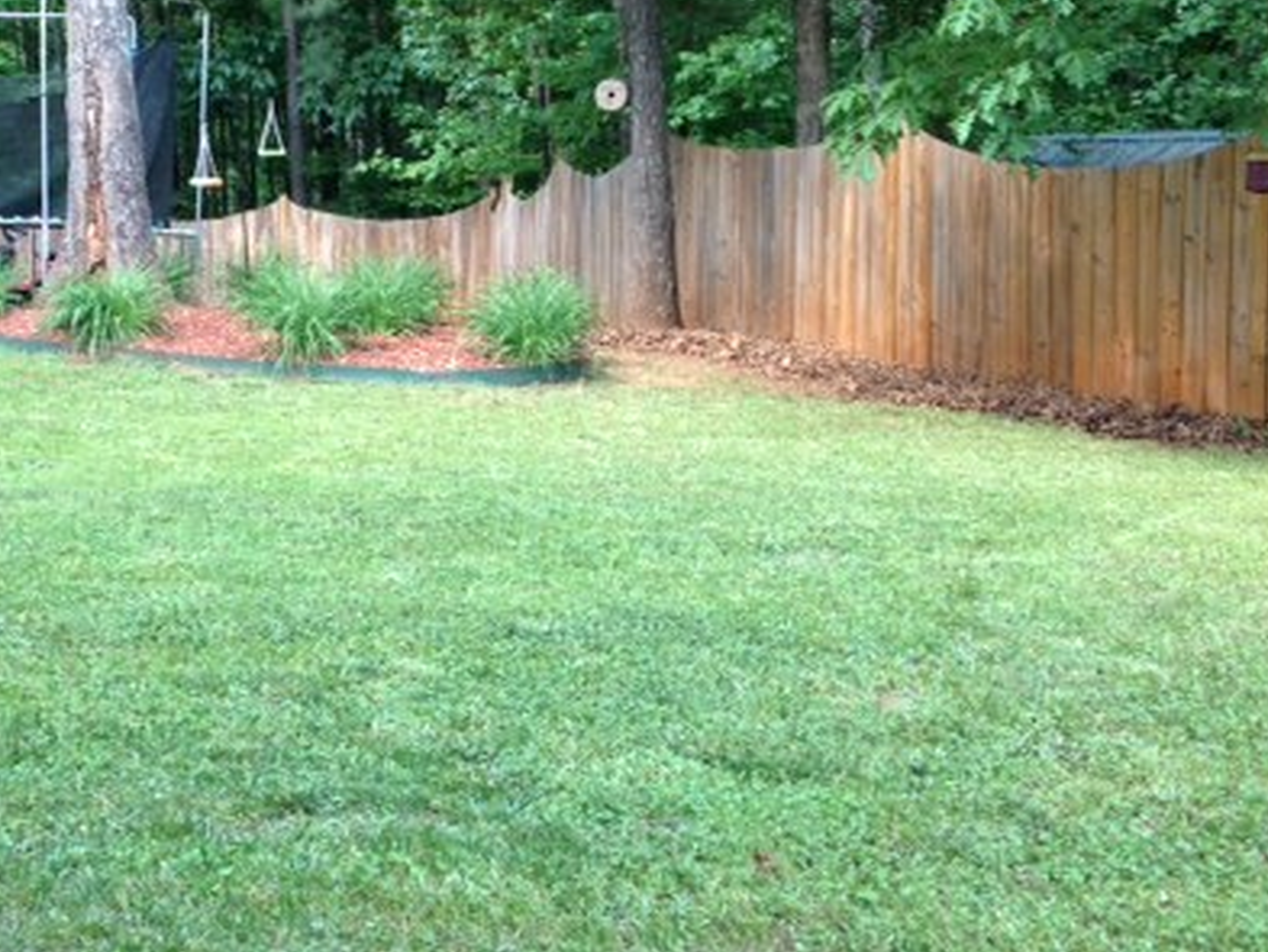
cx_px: 384
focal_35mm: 57
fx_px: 2089
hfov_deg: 33.4
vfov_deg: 25.5
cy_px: 284
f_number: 2.4
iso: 50
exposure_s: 1/60
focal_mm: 4.28
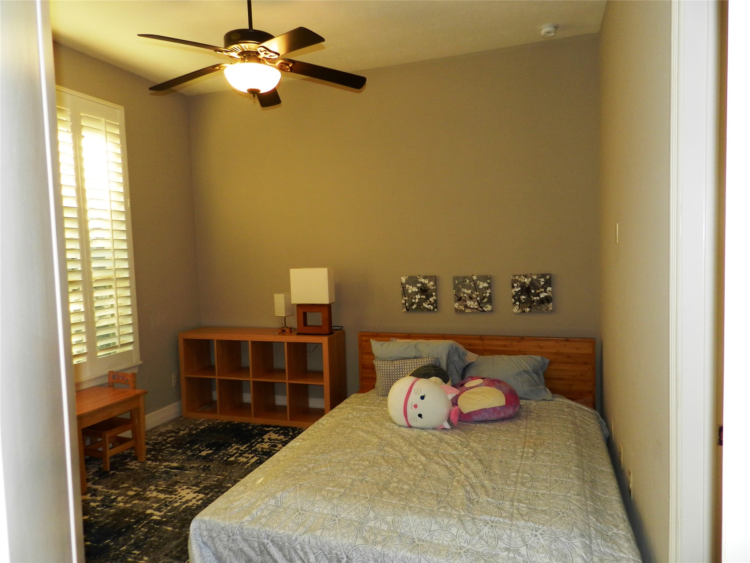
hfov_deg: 73.9
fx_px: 498
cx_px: 375
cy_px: 282
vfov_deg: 58.9
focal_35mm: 23
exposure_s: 1/30
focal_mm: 4
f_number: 3.4
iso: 200
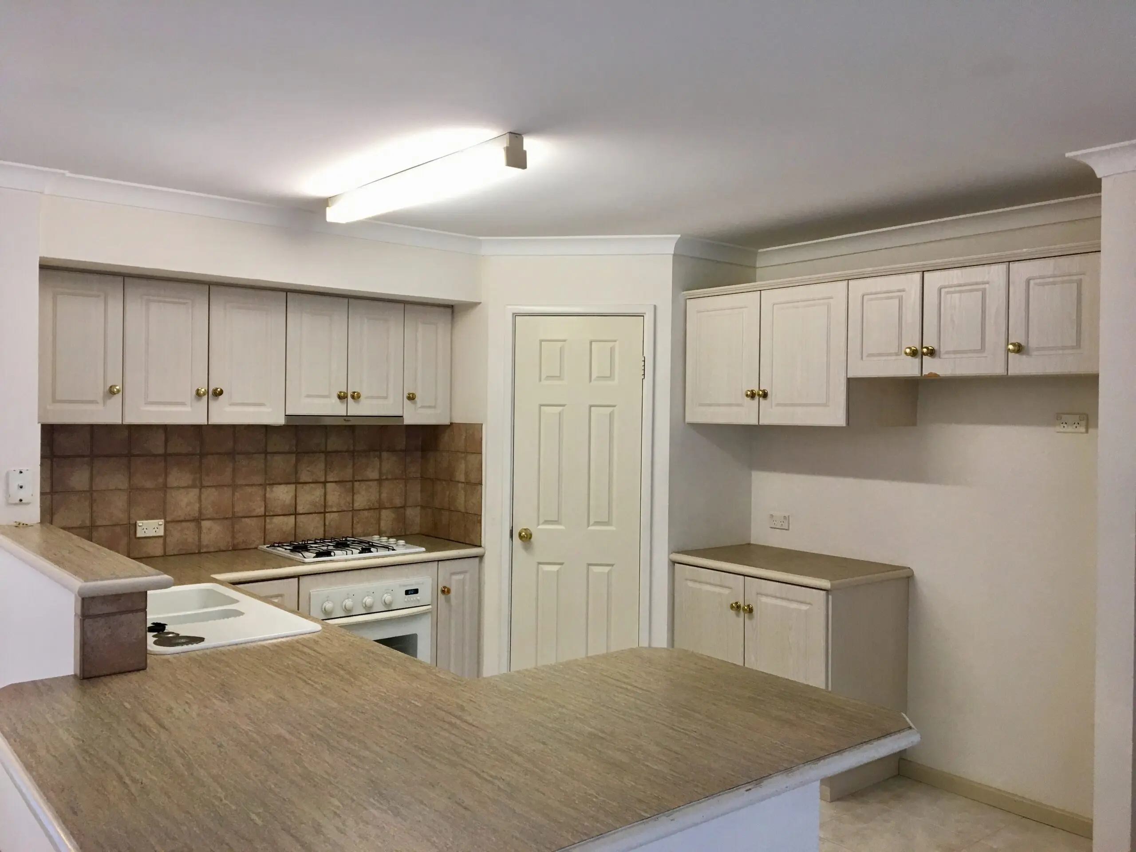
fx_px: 952
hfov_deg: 61.7
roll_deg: -0.5
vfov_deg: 48.2
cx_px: 568
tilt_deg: -0.8
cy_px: 426
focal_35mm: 29
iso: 50
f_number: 2.2
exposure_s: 1/33
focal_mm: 4.15
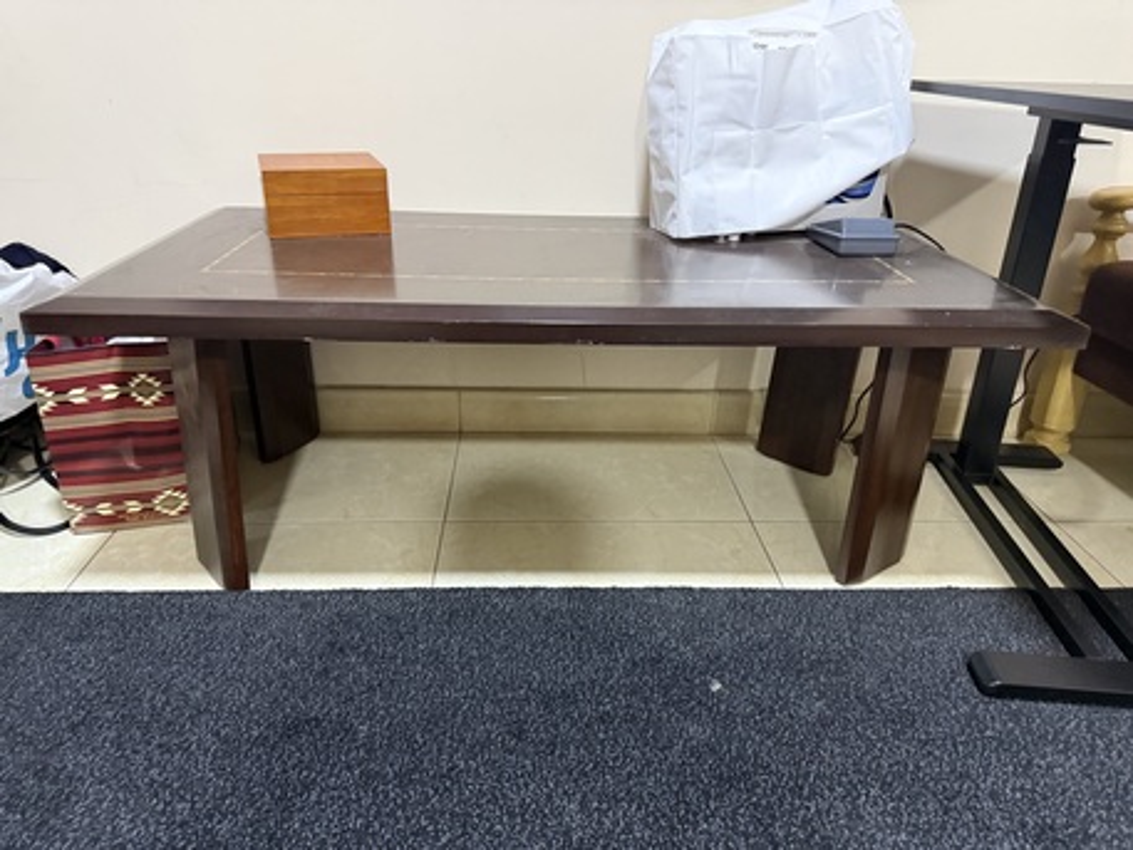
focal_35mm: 24
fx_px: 786
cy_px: 425
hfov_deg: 71.6
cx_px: 566
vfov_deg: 56.8
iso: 800
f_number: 1.78
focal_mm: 6.76
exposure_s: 1/50
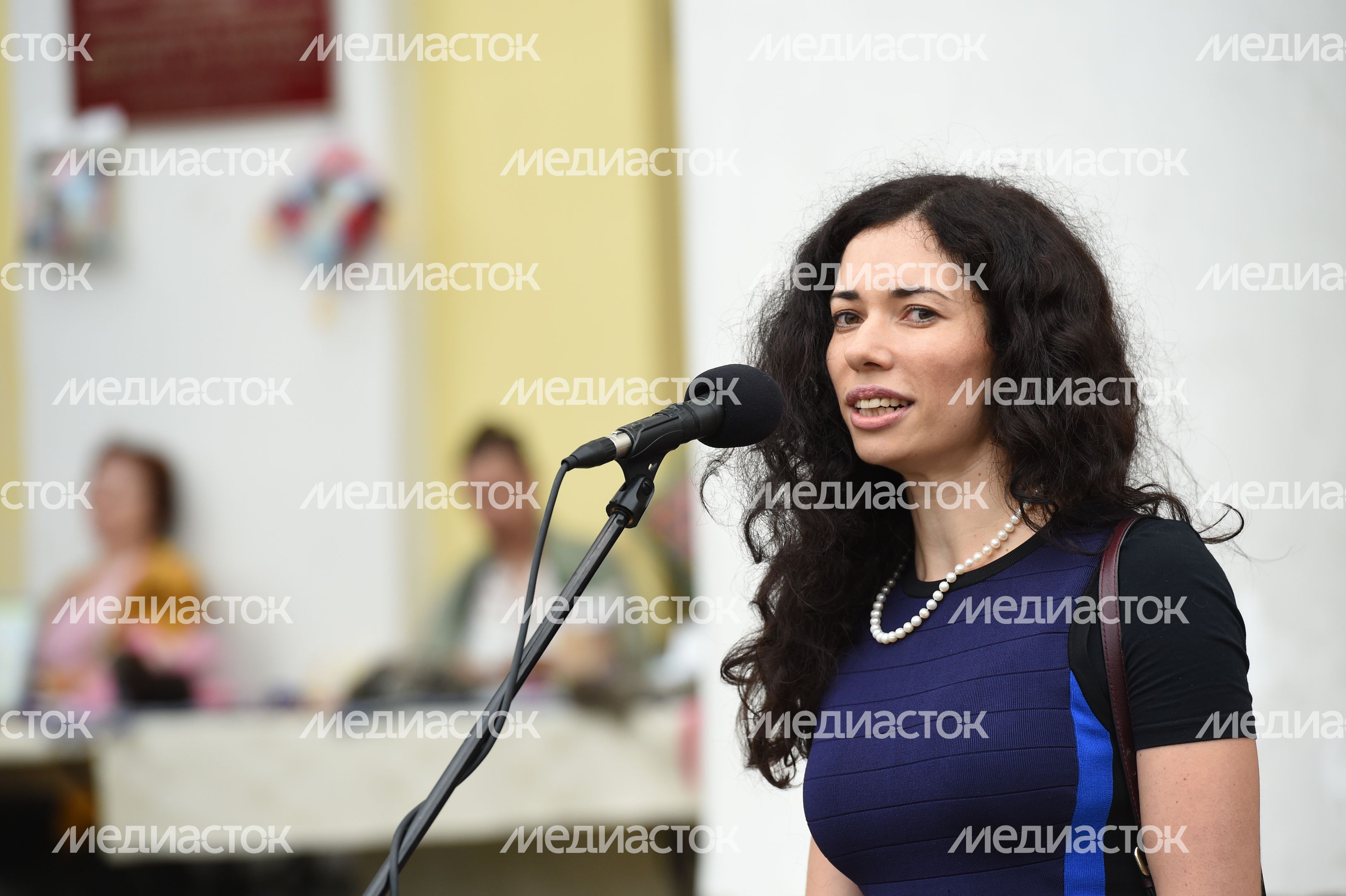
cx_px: 673
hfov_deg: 10.3
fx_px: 7474
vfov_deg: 6.9
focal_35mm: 200
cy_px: 448
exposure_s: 1/2000
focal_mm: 200
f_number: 5
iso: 1000
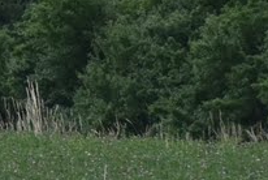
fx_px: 9102
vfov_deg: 1.1
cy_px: -290
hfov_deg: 1.7
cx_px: -466
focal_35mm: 1221
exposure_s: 1/500
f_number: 8
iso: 450
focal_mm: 105
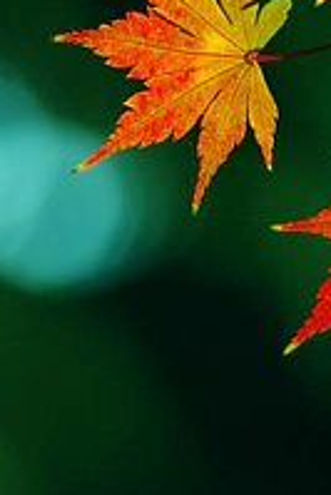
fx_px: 7420
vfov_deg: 3.8
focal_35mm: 539
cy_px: -52
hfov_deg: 2.6
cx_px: 406
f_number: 7.1
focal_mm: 140
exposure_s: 1/250
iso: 400
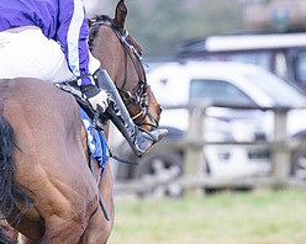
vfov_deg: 1.7
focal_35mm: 893
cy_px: 191
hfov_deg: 2.2
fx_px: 8081
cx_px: 223
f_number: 2.8
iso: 400
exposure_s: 1/1600
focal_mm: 195
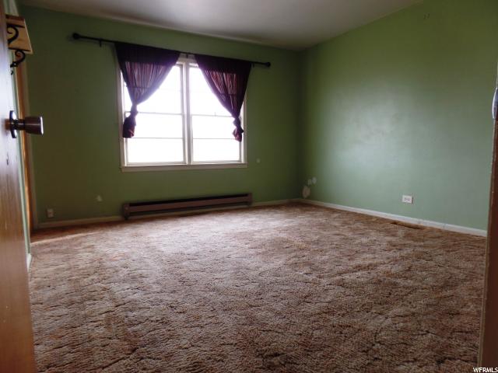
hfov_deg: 73.9
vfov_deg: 58.9
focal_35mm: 23
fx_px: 331
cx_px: 249
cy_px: 186
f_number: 2.8
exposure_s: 1/45
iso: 80
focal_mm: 4.1
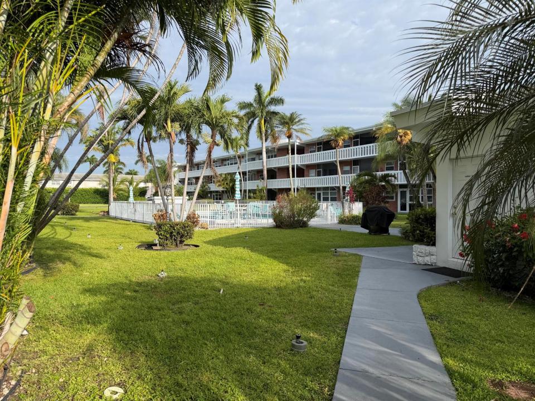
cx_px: 268
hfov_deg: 71.6
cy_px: 200
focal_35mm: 24
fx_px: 371
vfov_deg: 56.8
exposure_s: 1/2801
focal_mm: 6.76
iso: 80
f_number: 1.78
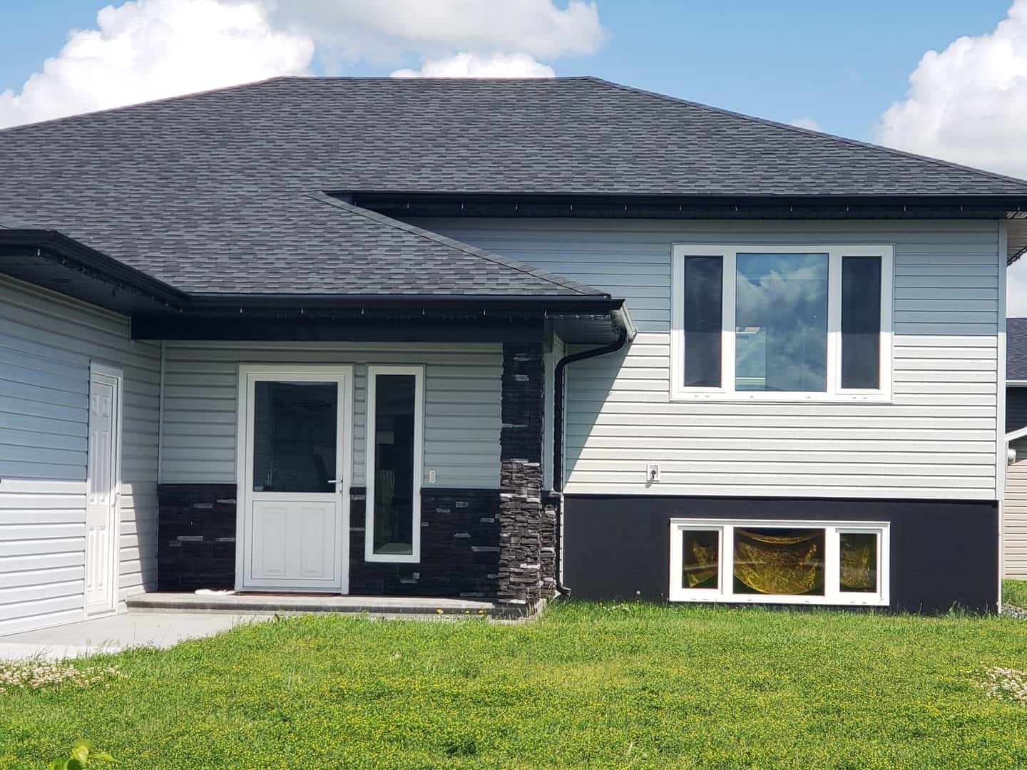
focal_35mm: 52
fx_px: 1543
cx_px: 514
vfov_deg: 28.0
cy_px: 385
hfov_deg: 36.8
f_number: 2.4
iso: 32
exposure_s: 1/773
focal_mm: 6
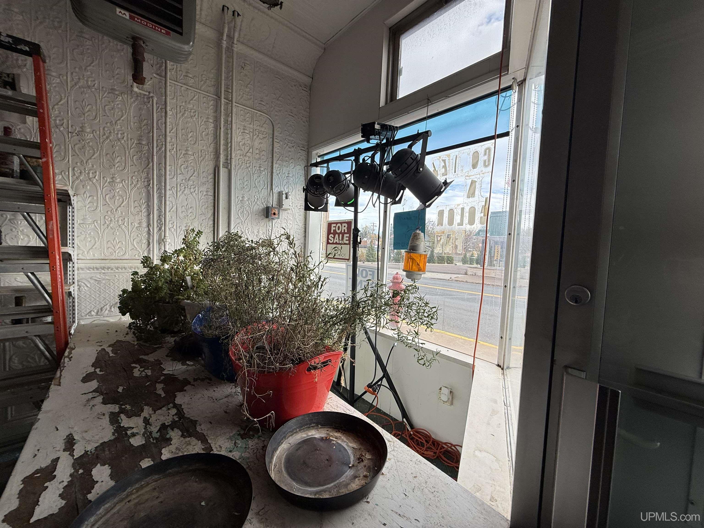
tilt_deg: -2.9
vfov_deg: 85.7
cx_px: 352
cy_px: 264
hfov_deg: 102.1
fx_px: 285
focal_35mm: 14
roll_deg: -2.0
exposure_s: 1/346
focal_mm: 2.22
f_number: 2.2
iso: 50
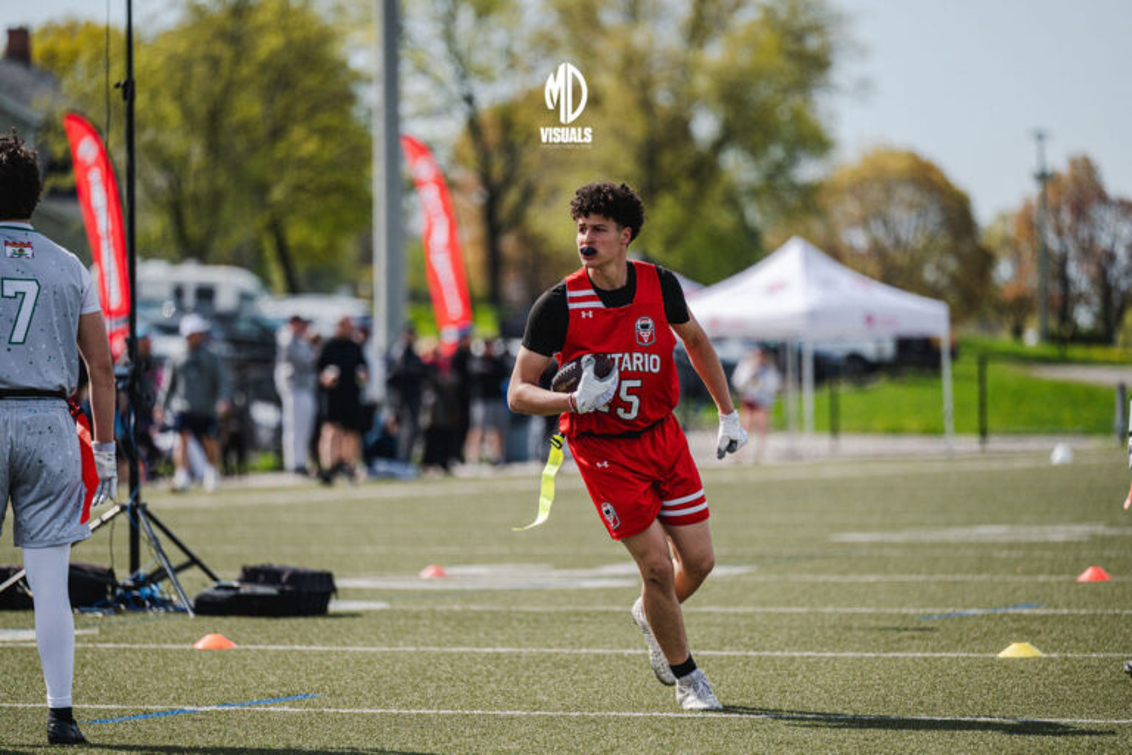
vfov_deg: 6.9
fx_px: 6289
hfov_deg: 10.3
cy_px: 378
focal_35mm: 200
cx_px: 566
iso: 280
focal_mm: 200
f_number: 2.8
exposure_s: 1/6400
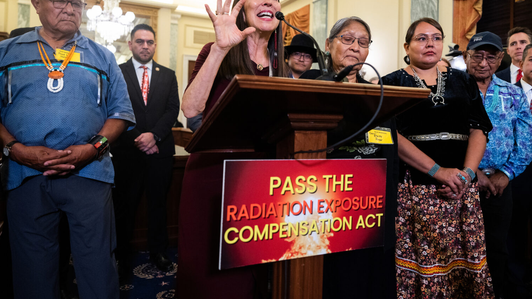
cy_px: 114
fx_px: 381
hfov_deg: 69.9
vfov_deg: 42.6
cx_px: 270
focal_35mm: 27
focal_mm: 24
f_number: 2.8
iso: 3200
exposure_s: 1/640
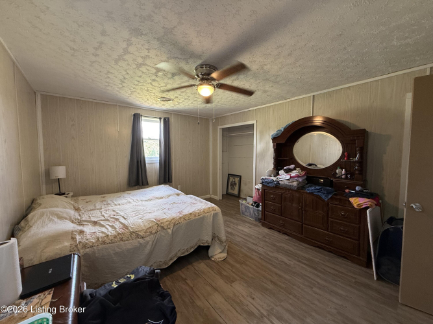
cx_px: 216
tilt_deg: -2.9
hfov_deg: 102.1
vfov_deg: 85.7
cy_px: 162
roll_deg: -0.3
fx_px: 175
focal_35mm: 14
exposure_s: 1/60
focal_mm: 2.22
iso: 160
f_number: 2.2
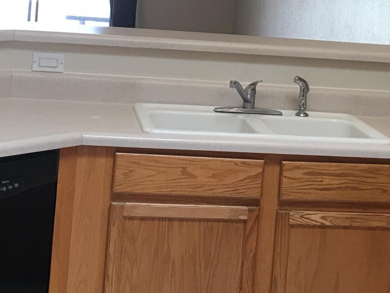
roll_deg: -4.5
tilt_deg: -1.0
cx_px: 277
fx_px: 1059
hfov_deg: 20.8
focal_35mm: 94
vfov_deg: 15.5
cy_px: 5
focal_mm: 4.15
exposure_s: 1/40
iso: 32
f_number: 2.2
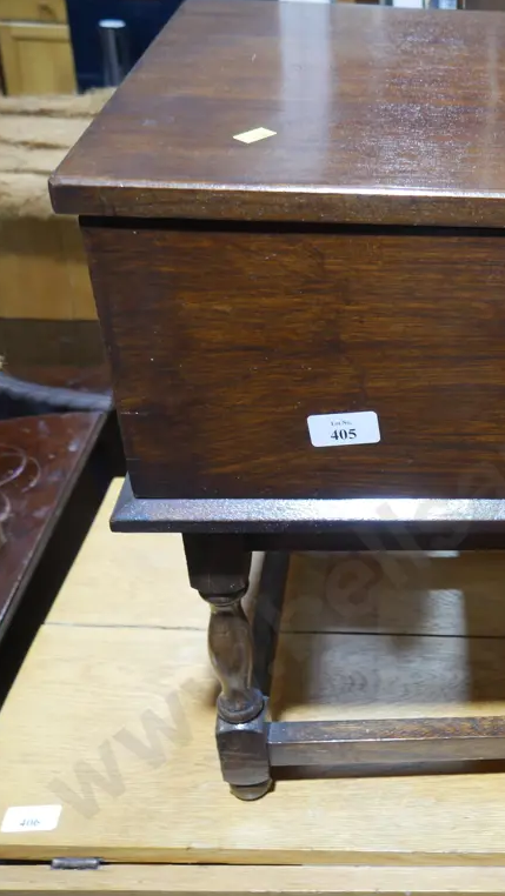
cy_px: 447
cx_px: 540
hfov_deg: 26.9
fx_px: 975
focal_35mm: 41
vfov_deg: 49.4
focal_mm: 14
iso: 500
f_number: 3.5
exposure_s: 1/60
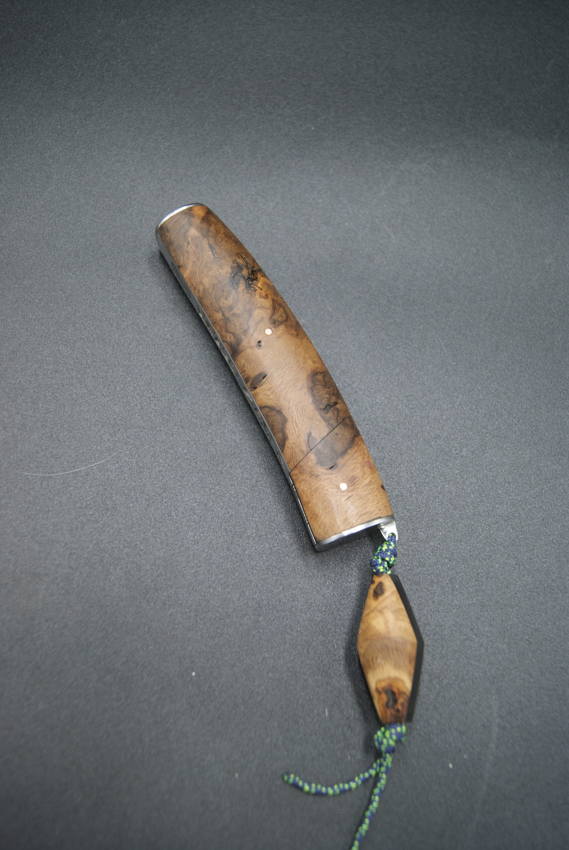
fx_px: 851
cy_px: 425
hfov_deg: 37.0
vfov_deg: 53.1
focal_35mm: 36
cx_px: 284
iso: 100
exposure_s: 1/40
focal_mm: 24
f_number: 4.5
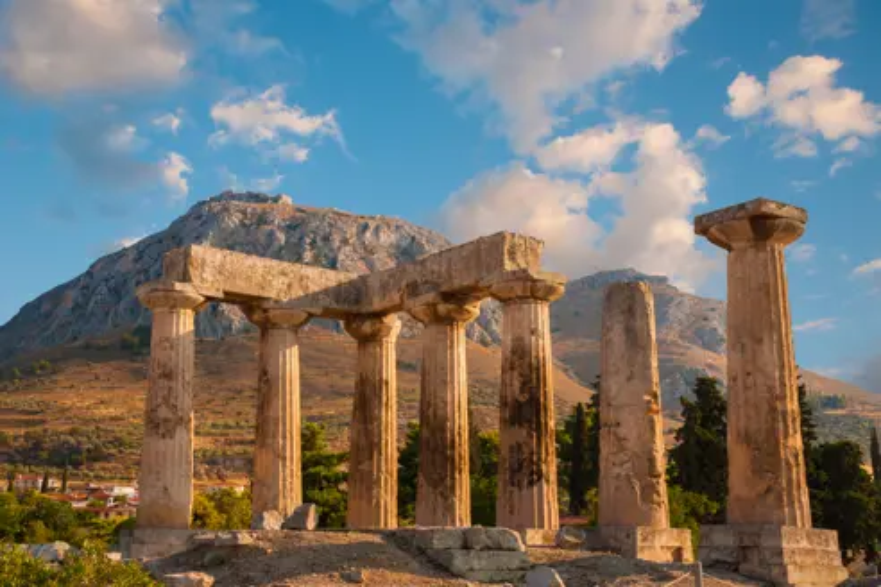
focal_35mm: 45
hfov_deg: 43.6
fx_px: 1101
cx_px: 440
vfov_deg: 29.9
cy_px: 294
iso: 200
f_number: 16
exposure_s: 1/40
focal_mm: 30
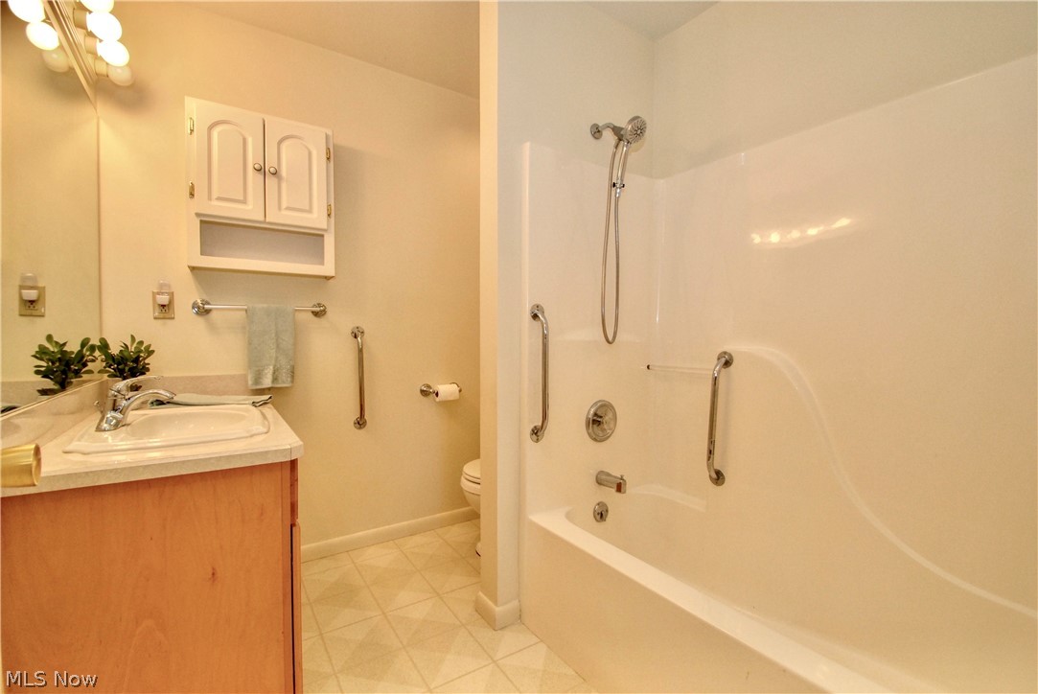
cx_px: 519
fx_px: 433
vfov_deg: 77.4
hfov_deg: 100.3
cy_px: 347
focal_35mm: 15
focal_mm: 10
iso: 800
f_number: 6.3
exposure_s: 1/100
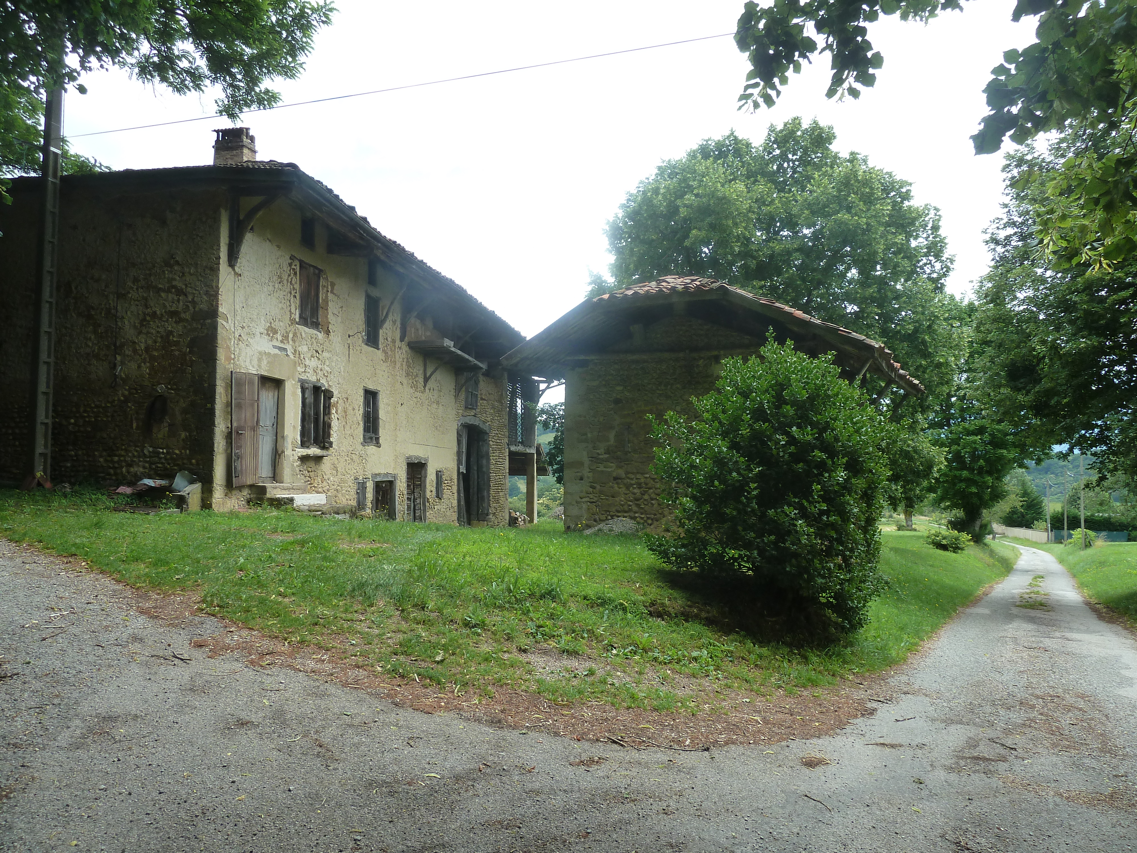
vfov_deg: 54.9
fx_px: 821
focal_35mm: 25
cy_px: 426
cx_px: 568
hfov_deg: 69.4
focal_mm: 4.1
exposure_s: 1/200
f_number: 4
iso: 125
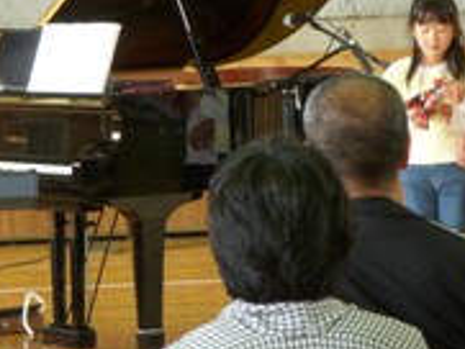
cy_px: 56
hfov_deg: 7.0
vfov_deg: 5.3
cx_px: 118
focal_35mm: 282
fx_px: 3791
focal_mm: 18.9
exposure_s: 1/25
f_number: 4.2
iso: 200
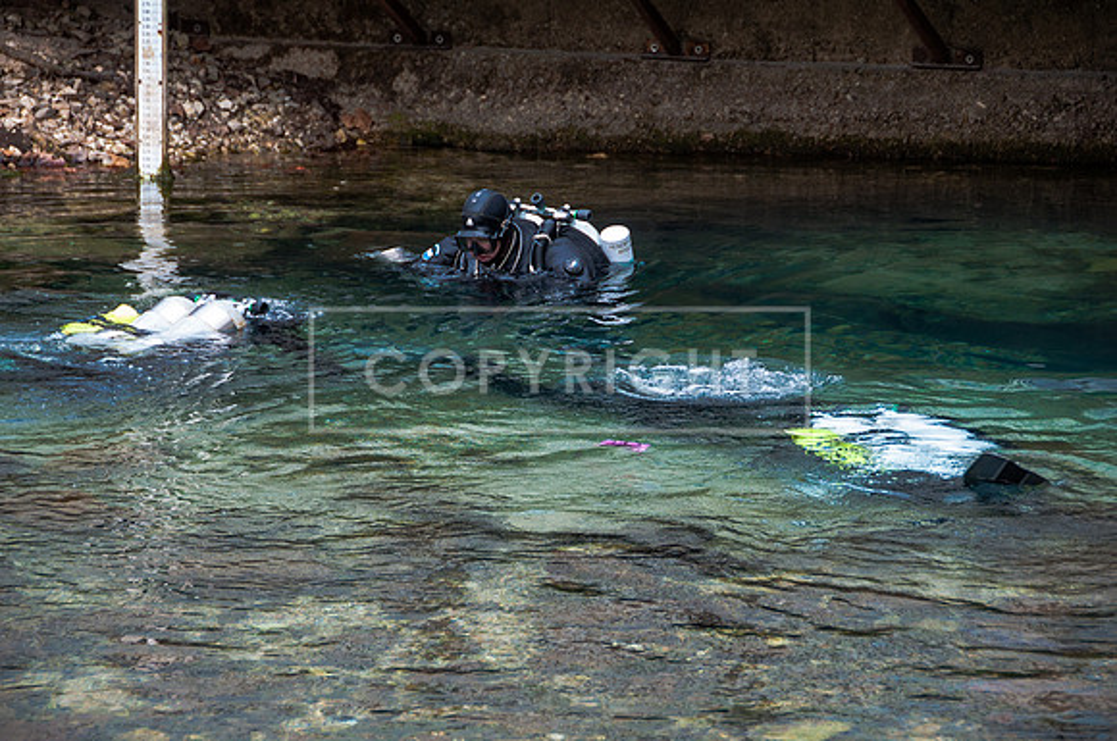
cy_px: 370
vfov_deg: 8.7
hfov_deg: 13.1
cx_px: 558
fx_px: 4880
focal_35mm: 158
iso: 200
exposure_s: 1/125
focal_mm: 105
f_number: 5.6
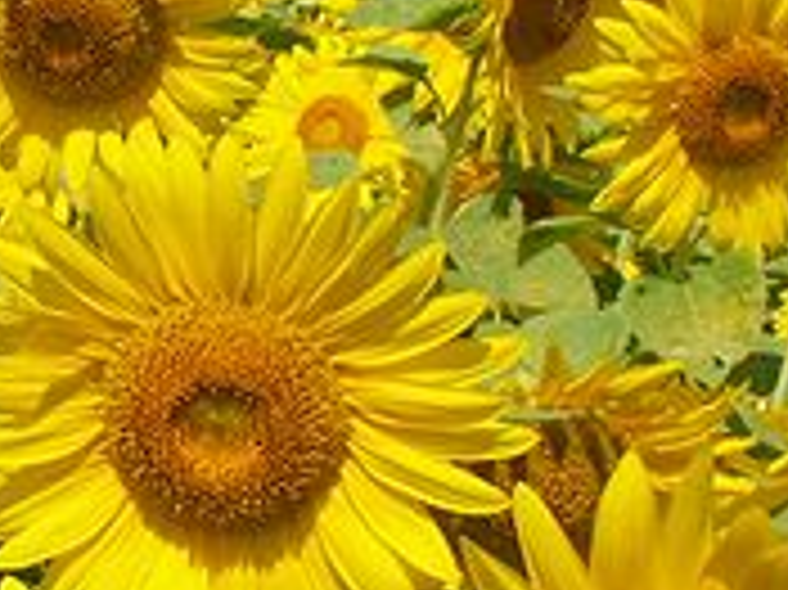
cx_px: -311
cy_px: 279
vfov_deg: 11.6
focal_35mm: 128
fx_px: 2912
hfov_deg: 14.6
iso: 50
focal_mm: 5.86
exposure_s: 1/250
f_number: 8
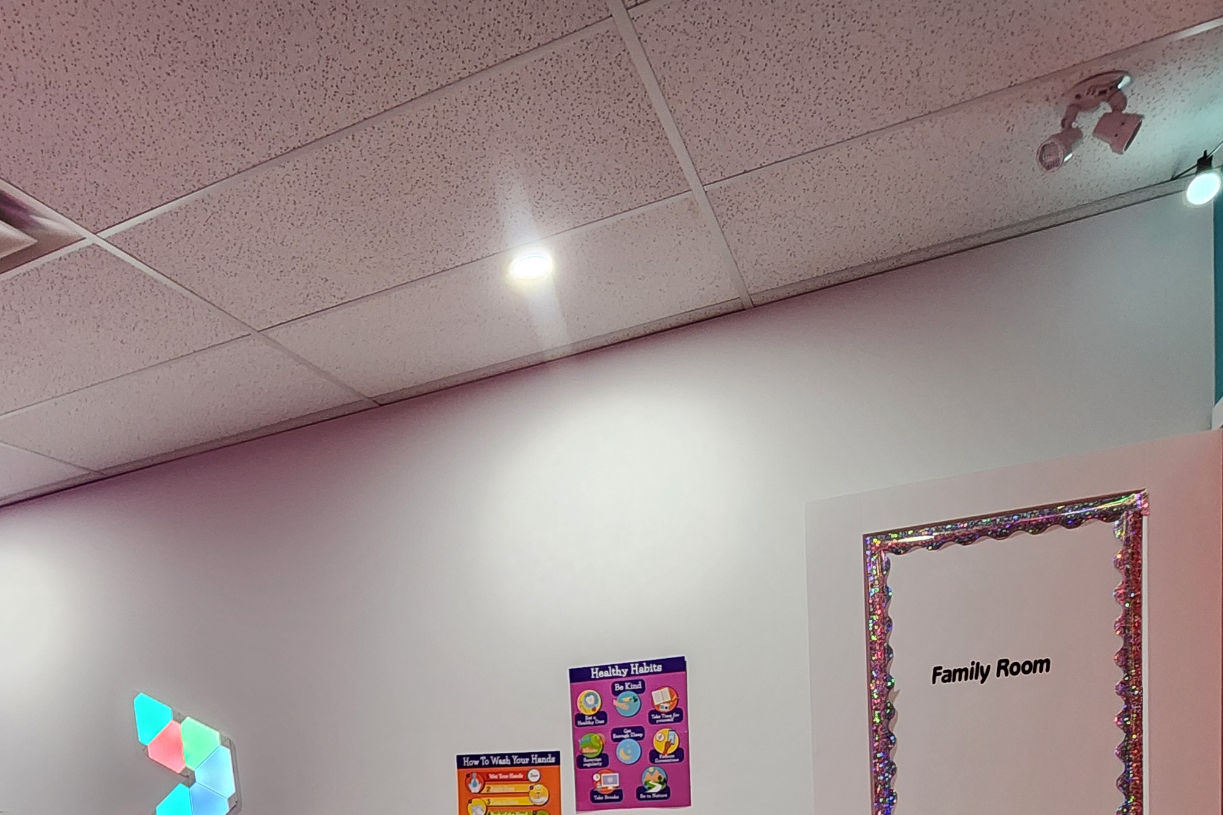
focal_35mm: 27
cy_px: 912
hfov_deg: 65.8
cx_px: 417
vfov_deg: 38.8
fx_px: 917
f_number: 2.2
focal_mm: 2.2
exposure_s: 1/40
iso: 320
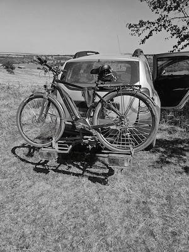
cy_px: 126
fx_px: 167
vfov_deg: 73.9
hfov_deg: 58.9
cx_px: 94
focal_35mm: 23
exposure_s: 1/1667
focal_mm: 5.4
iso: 25
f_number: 1.8
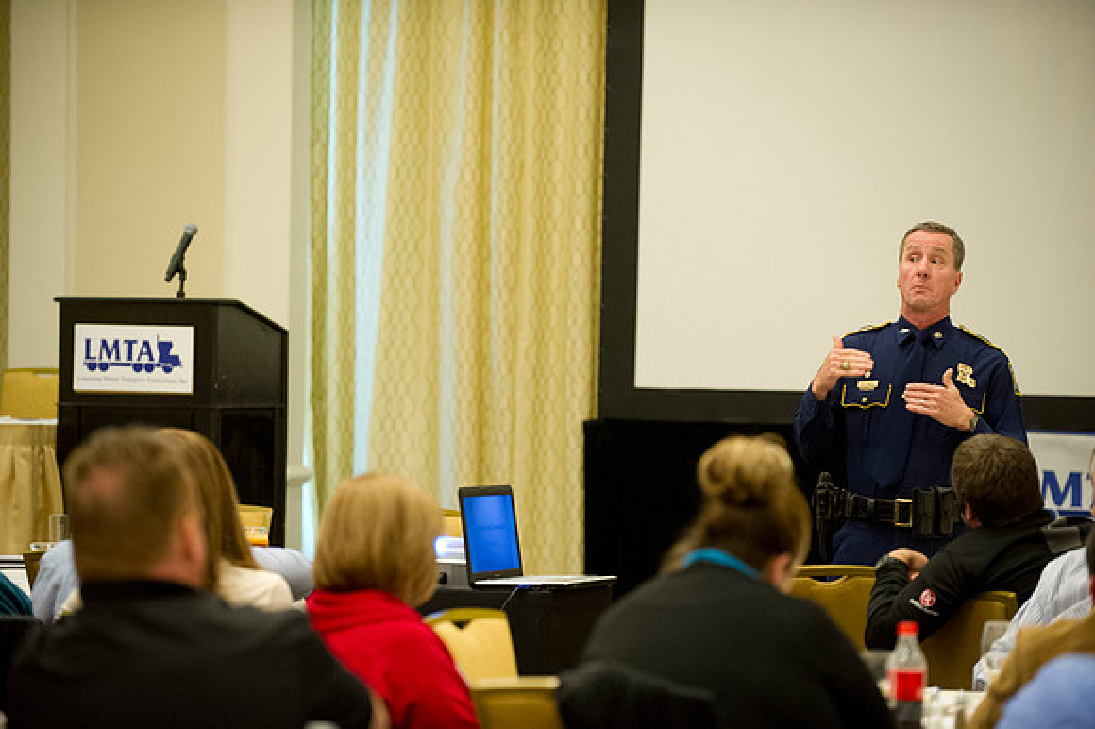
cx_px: 548
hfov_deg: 14.7
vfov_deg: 9.8
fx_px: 4256
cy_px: 364
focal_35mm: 140
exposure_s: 1/60
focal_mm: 140
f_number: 2.8
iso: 3200
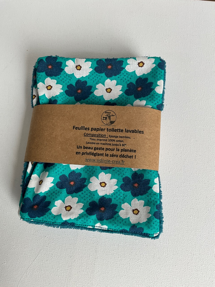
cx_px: 108
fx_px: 240
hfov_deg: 48.2
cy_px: 144
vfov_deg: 61.7
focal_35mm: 29
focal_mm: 3
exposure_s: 1/152
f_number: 1.8
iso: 20
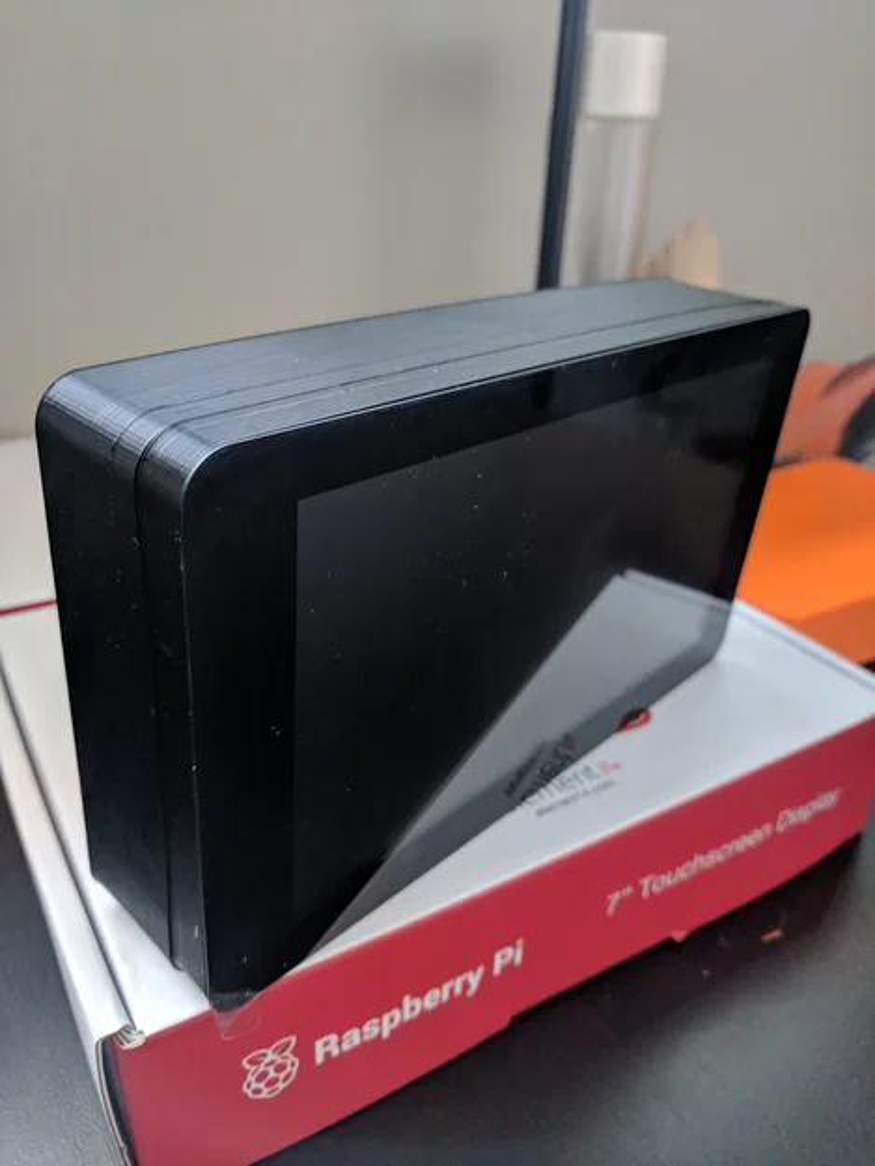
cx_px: 438
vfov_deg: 67.3
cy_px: 583
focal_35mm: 26
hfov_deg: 53.1
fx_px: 876
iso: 463
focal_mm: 4.67
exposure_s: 1/60
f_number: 2
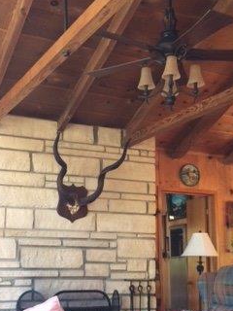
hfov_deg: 25.2
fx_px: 521
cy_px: 200
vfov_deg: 33.0
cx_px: 86
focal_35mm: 58
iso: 125
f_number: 2.2
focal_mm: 4.15
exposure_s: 1/30
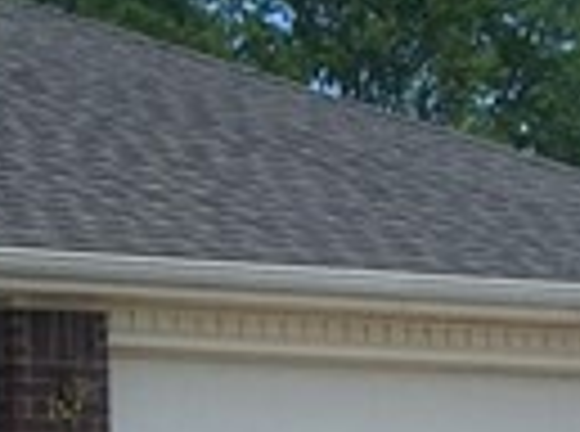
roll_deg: -0.2
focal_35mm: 231
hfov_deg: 8.4
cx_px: -355
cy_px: 634
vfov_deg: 6.3
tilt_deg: +0.9
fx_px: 3860
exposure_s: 1/1163
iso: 32
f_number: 2.2
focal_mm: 4.15
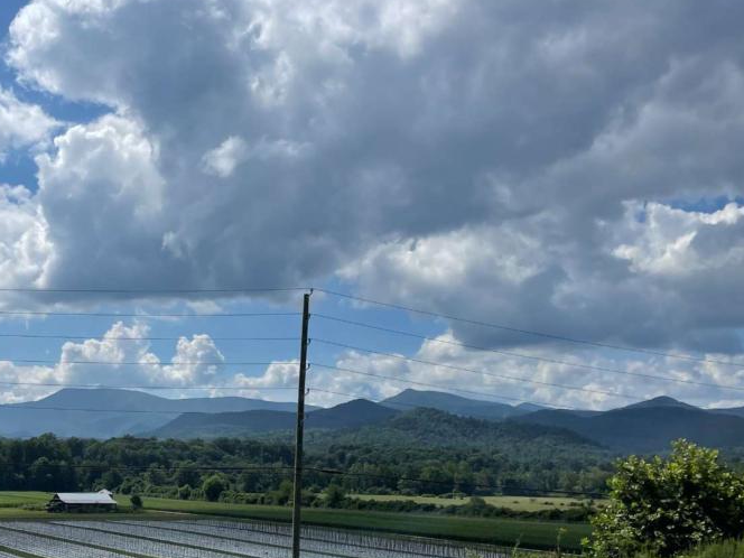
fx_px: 1010
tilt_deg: +3.9
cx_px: 134
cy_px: 421
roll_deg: +0.2
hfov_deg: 38.7
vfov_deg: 30.3
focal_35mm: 47
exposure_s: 1/9091
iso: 32
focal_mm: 4.2
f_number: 1.6
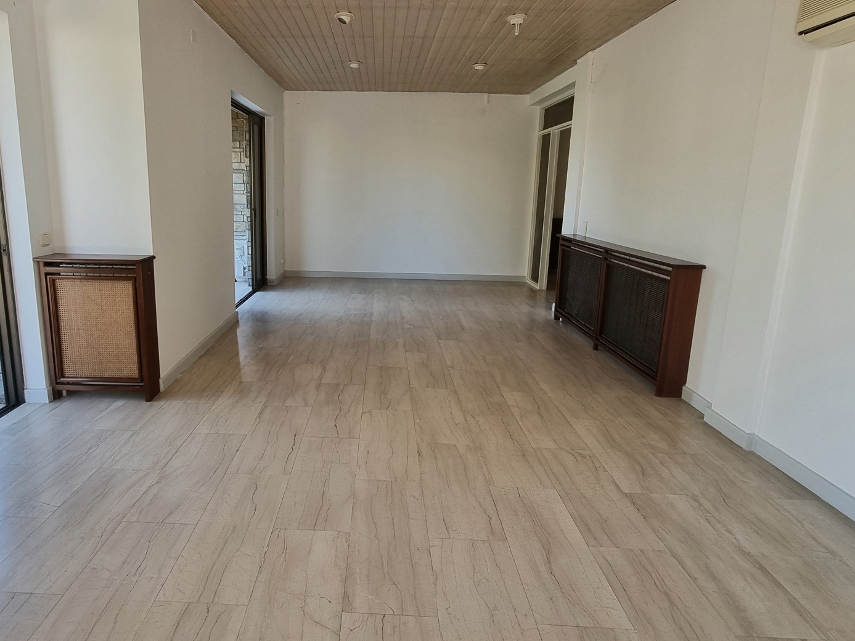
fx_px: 445
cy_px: 271
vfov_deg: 71.1
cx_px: 366
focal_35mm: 18
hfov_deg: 87.2
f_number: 2.2
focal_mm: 2.2
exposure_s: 1/111
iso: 50
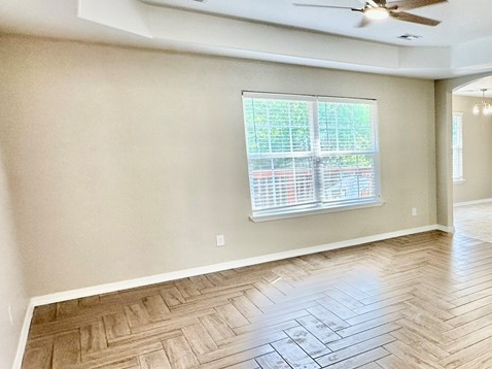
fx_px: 426
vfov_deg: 46.7
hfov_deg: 51.1
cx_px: 465
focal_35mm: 30
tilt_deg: -8.6
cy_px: 207
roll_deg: +0.2
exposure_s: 1/120
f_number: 2.2
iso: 125
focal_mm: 2.22
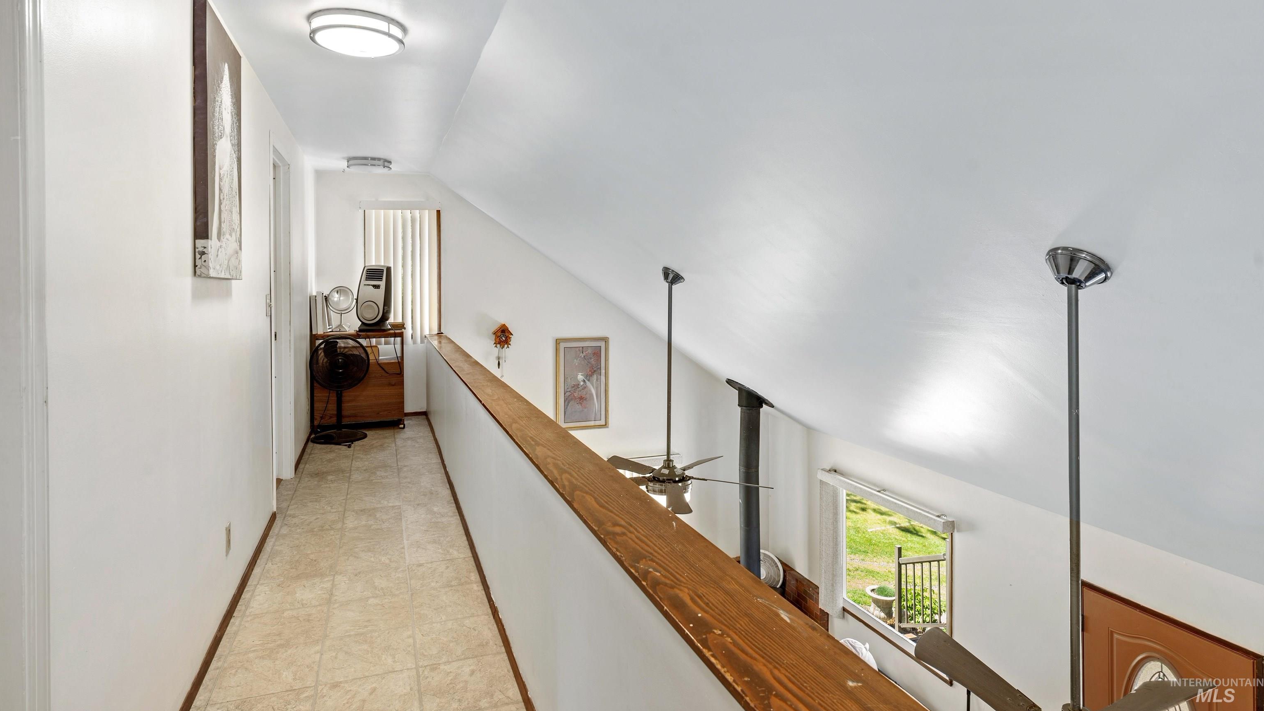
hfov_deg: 83.8
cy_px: 303
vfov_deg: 53.4
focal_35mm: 21
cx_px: 632
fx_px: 704
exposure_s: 1/1.25
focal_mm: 20
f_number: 8
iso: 100
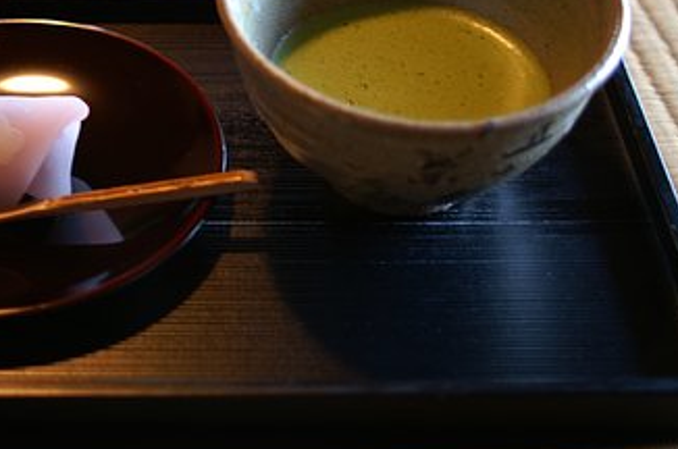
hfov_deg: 30.2
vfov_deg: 20.4
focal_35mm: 66
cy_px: 127
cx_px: 191
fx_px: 1241
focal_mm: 28
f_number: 2
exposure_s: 1/15
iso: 100
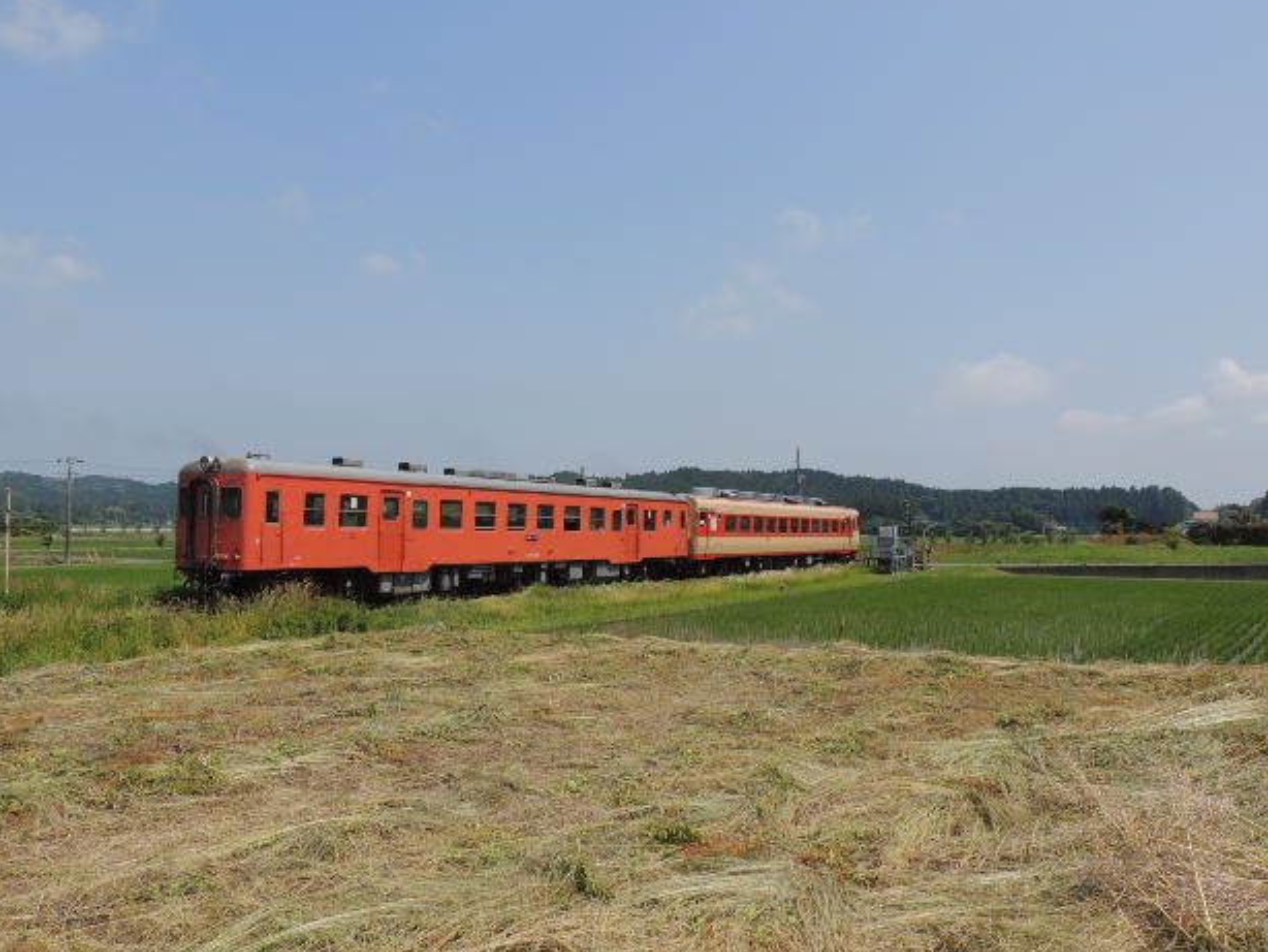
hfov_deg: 69.4
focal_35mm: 25
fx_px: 916
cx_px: 624
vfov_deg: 54.9
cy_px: 473
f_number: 4.7
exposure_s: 1/800
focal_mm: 4.3
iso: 100
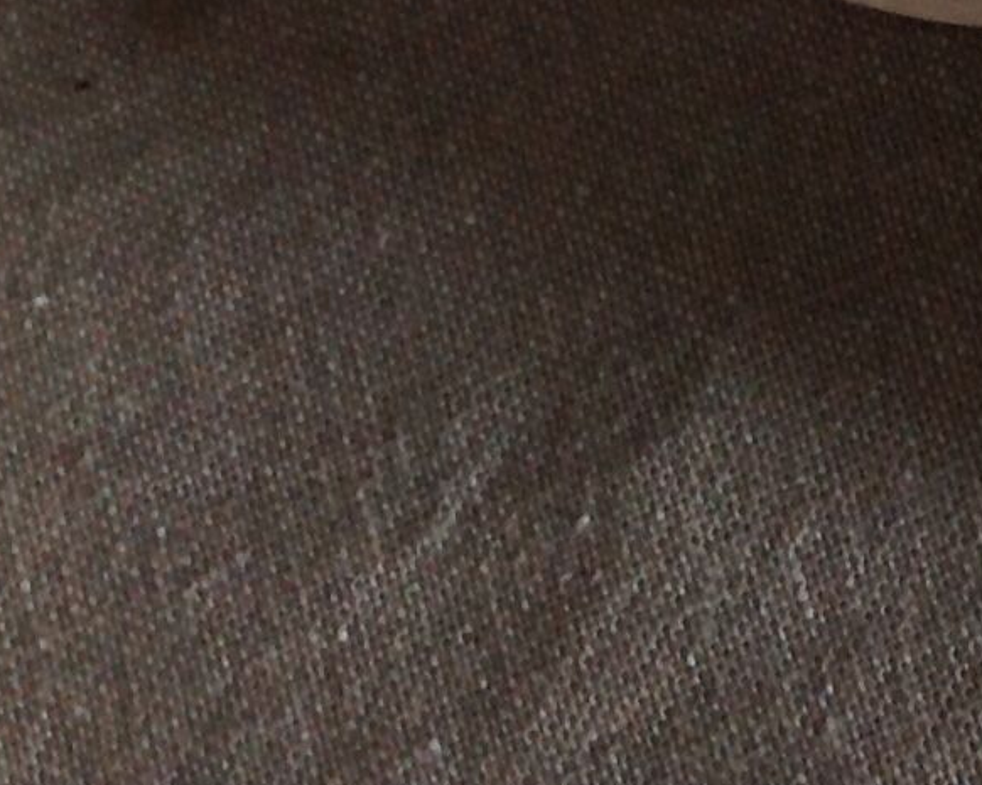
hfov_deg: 11.5
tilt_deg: -69.7
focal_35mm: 152
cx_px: 1922
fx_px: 4415
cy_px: -810
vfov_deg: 9.5
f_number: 2.4
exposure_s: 1/15
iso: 80
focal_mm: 4.28
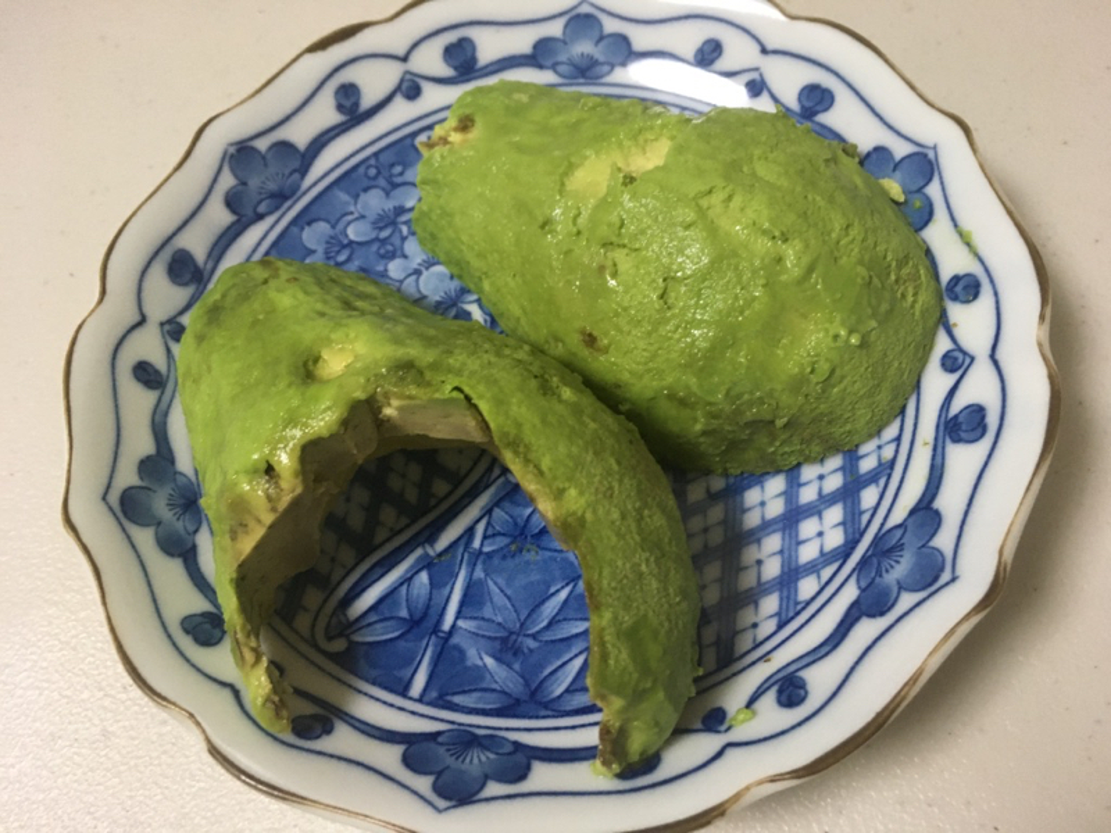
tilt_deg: -63.5
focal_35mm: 29
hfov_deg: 61.7
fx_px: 931
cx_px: 556
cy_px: 416
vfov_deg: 48.2
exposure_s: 1/24
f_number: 2.2
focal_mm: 4.15
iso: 200
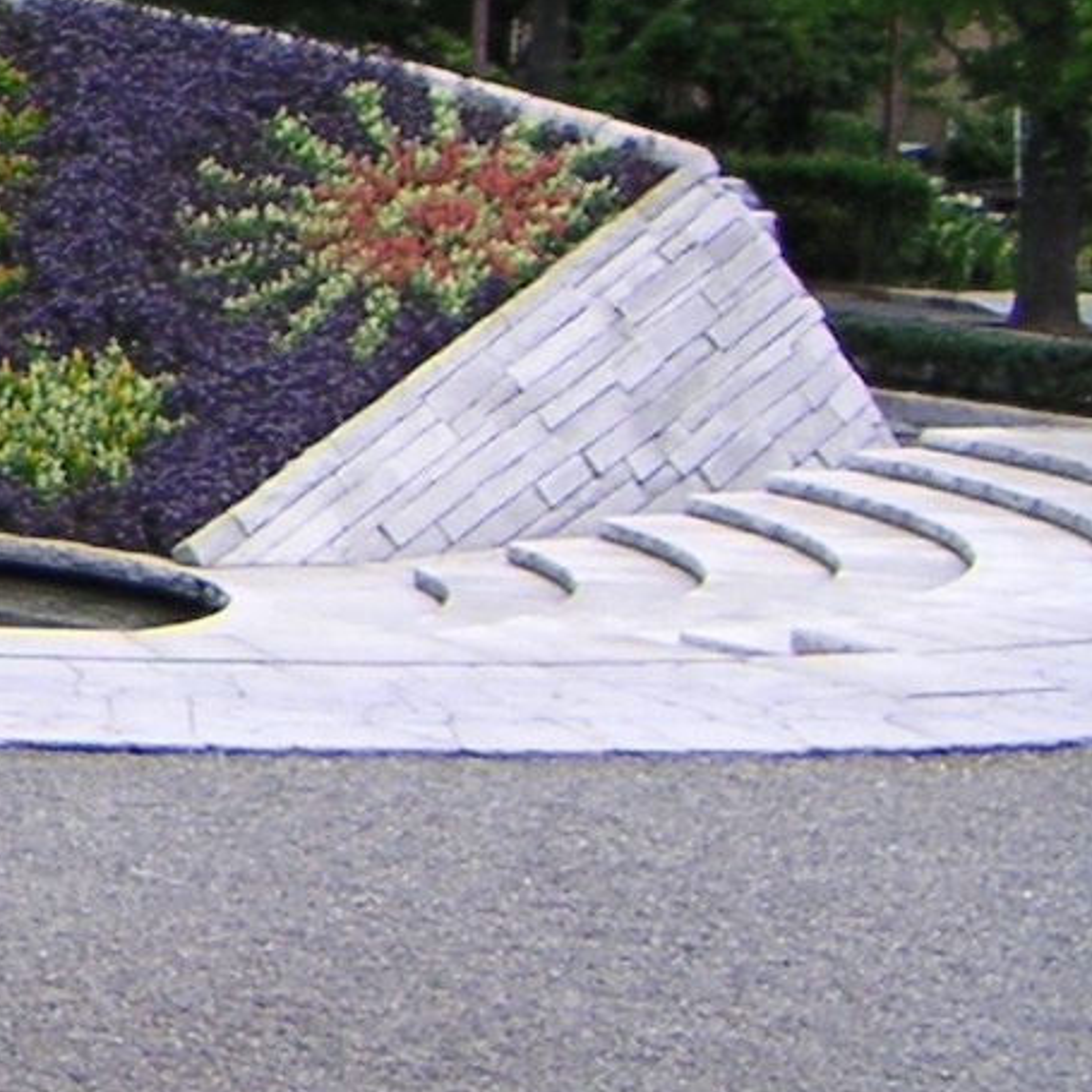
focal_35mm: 115
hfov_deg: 13.7
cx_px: -826
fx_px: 4104
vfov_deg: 15.1
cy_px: 391
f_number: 2.8
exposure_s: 1/250
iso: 64
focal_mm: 4.8
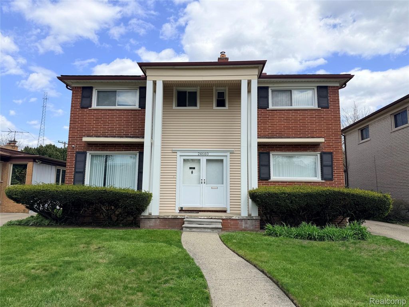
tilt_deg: +8.1
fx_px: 284
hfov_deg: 71.6
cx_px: 204
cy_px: 154
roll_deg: +0.0
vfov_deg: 56.8
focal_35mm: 24
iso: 80
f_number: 1.78
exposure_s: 1/4167
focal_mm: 6.76
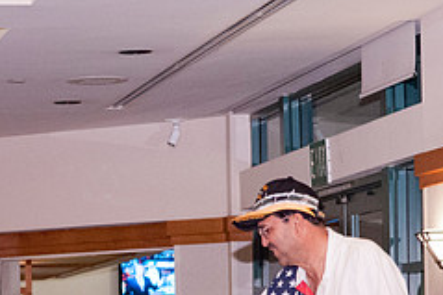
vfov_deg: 6.8
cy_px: 342
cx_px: 104
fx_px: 2459
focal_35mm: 200
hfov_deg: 10.3
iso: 1250
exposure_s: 1/100
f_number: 4
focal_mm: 55
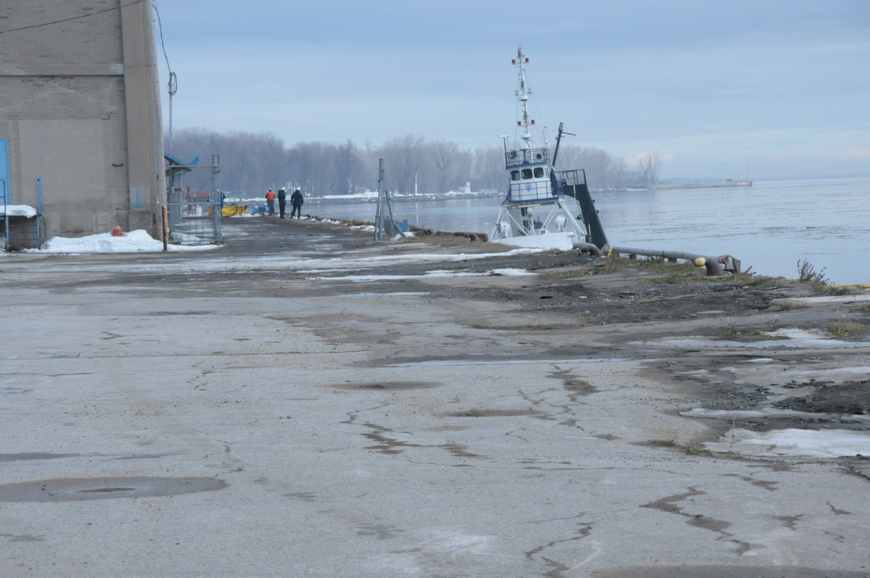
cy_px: 289
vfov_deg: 8.7
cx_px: 435
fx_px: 3802
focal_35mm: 158
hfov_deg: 13.1
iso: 800
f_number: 13
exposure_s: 1/640
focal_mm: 105
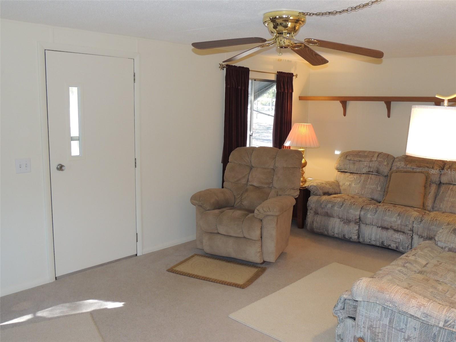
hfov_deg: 55.4
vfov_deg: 42.9
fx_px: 435
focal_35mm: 33
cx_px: 228
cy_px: 171
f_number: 3.2
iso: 200
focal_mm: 5.8
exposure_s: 1/30
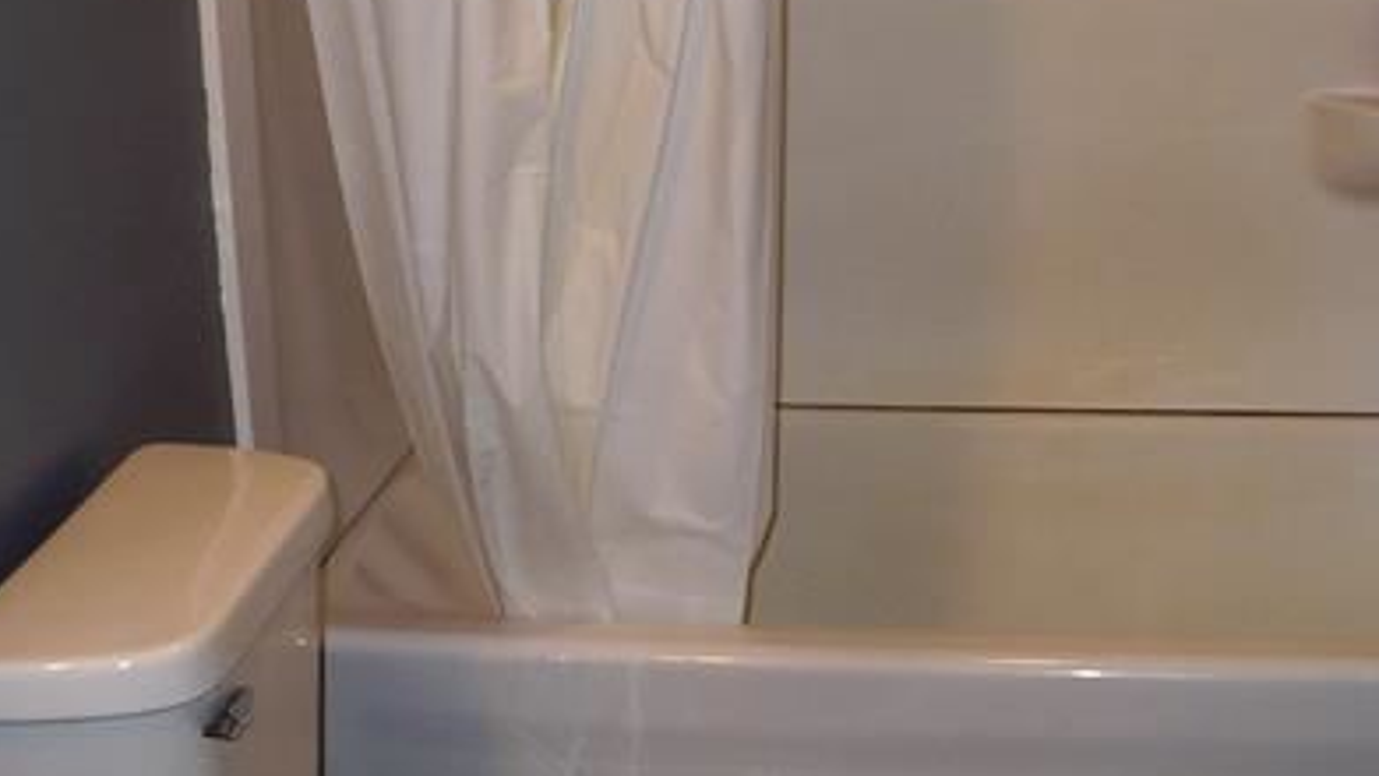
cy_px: 286
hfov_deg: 31.8
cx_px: 818
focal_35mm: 66
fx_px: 2413
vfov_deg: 18.2
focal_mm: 6.1
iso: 100
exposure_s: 1/30
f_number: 2.8
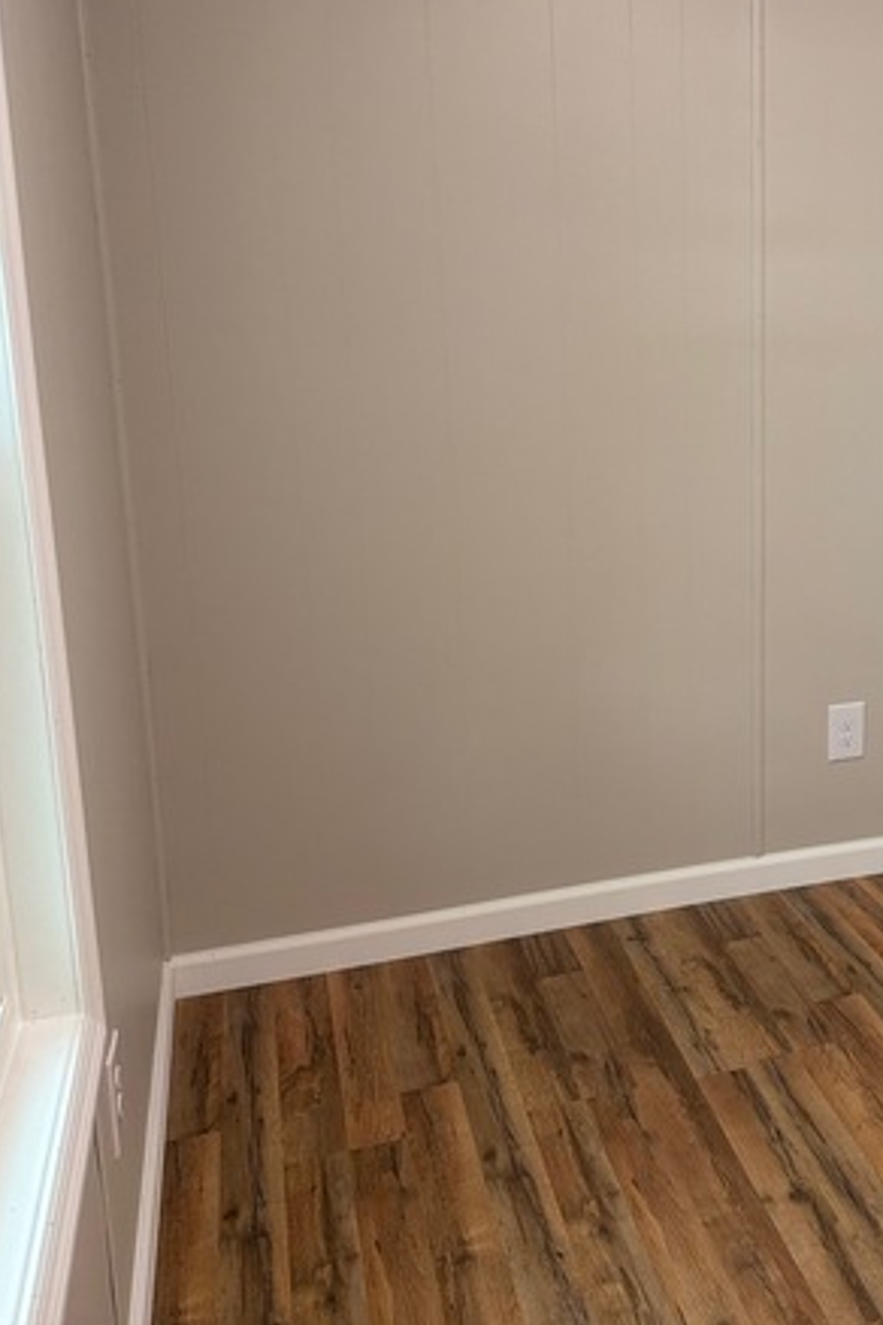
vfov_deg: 50.5
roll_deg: -0.5
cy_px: 572
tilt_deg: -12.2
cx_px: 797
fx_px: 1398
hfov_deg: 33.2
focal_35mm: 38
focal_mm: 6.76
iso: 320
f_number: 1.78
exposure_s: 1/60
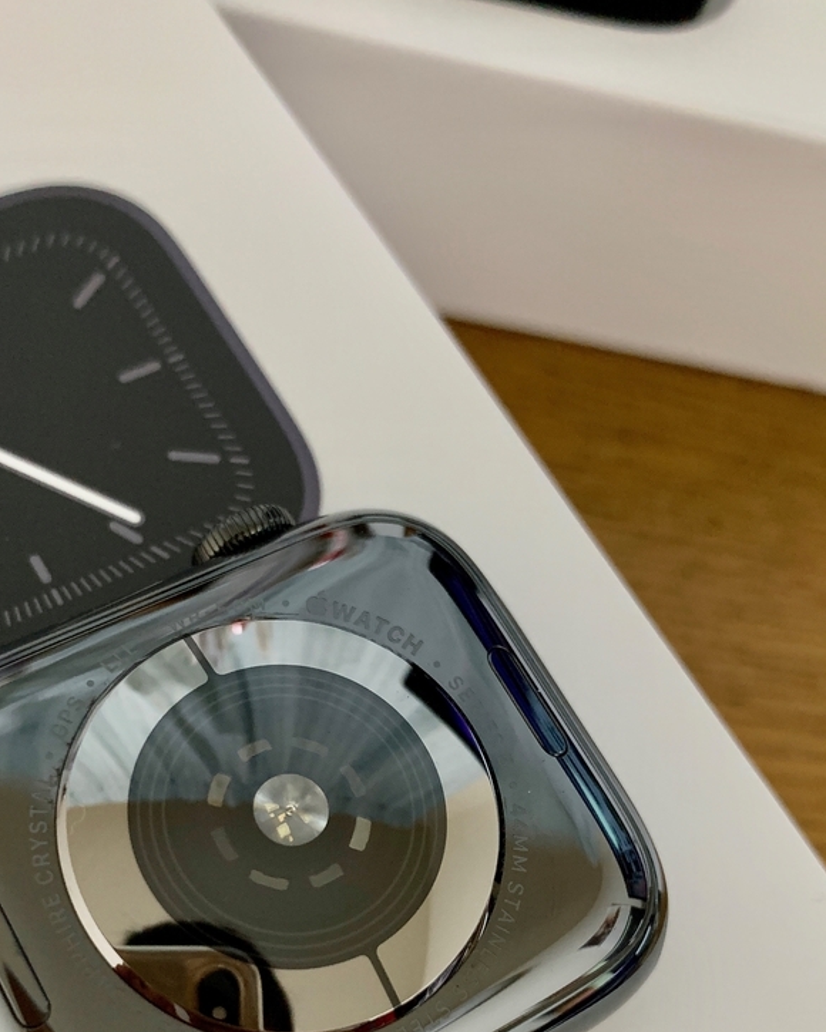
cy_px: 766
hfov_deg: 35.6
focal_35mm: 42
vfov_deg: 42.6
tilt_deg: -67.2
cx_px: 336
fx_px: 1283
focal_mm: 4.25
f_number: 1.8
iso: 400
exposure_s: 1/44
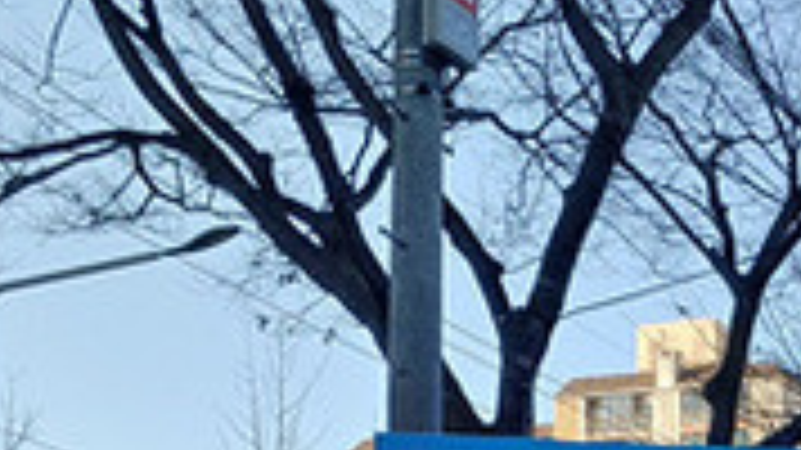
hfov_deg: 21.5
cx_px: 968
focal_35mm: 92
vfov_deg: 11.7
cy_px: 927
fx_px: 1953
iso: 50
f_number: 1.5
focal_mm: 4.23
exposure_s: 1/1031
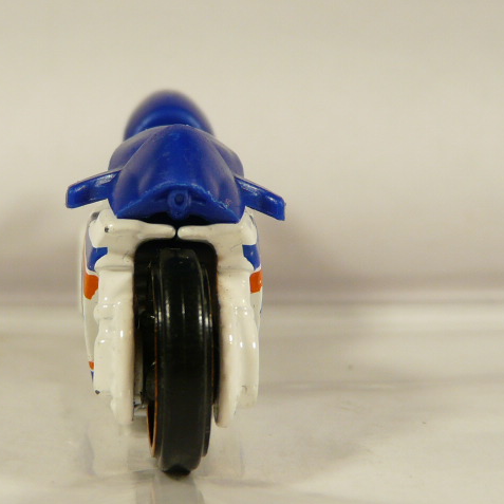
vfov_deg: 18.1
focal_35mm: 96
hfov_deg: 18.1
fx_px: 1581
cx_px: 172
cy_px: 253
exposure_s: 1/80
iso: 100
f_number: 3.2
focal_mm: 8.4
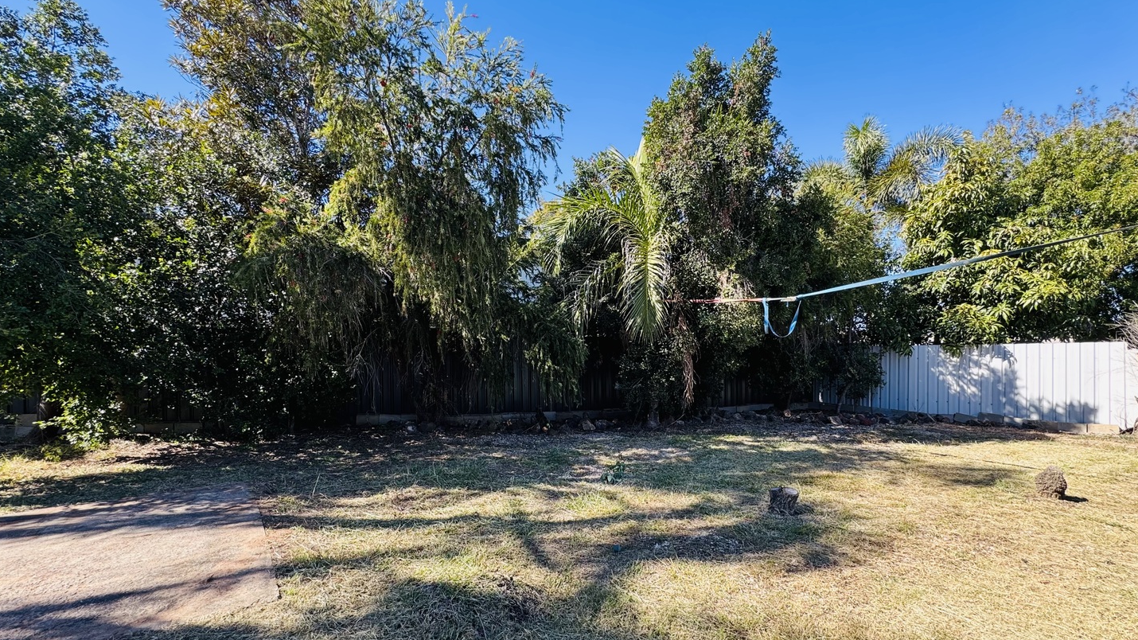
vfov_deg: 66.8
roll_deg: +1.2
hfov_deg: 99.4
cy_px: 361
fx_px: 483
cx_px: 573
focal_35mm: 16
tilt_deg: -0.7
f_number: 2.2
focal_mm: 2.22
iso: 40
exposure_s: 1/192
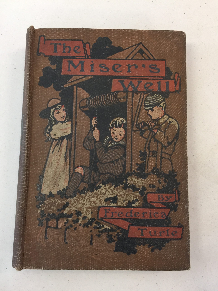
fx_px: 244
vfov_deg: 61.7
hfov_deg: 48.2
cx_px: 109
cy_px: 146
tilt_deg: -84.6
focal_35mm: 29
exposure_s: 1/33
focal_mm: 4.15
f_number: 2.2
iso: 160
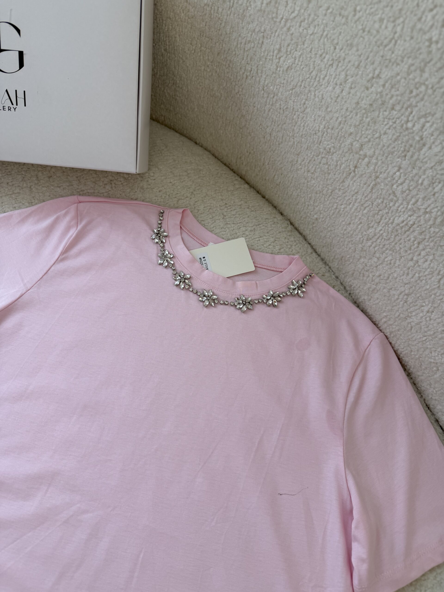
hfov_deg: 56.8
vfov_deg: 71.6
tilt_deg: -64.0
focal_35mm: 24
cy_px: 296
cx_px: 222
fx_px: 410
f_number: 1.78
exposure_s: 1/393
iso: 80
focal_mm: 6.76
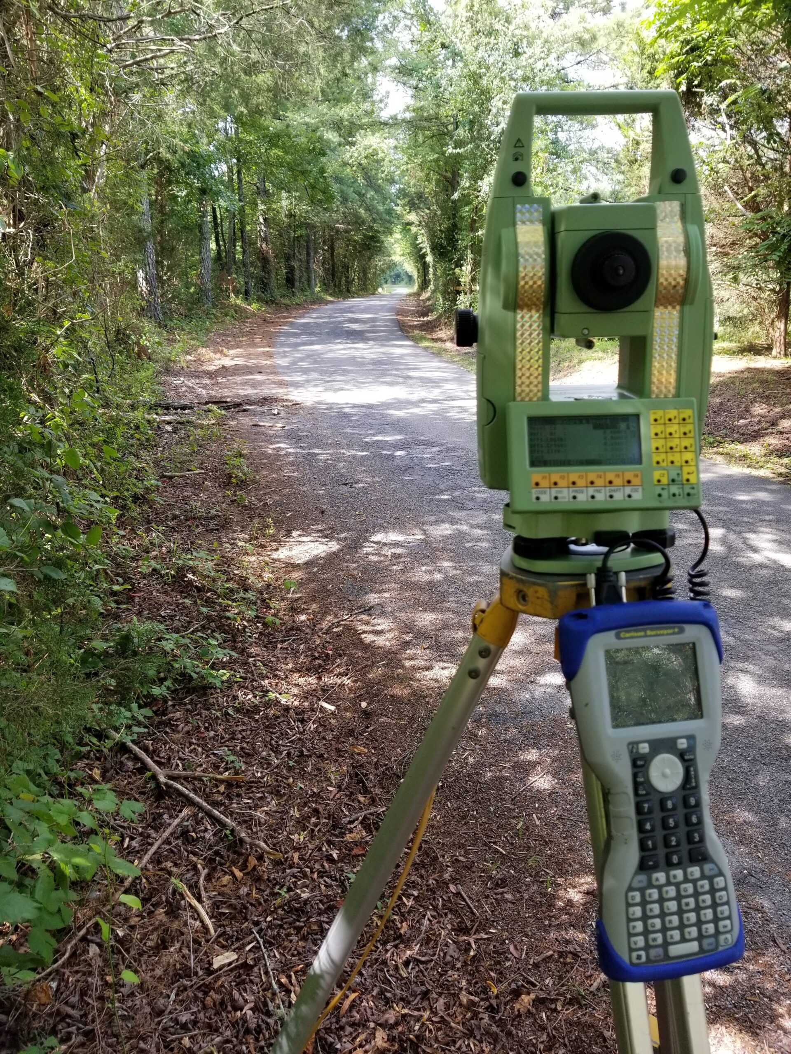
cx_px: 396
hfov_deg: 53.1
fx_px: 792
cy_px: 527
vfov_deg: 67.3
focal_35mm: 26
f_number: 1.7
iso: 50
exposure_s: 1/179
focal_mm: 4.25
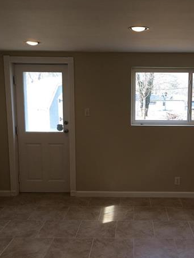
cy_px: 129
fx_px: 306
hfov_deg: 34.8
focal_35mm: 41
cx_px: 132
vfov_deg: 45.8
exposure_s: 1/120
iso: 40
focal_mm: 4.15
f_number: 2.2
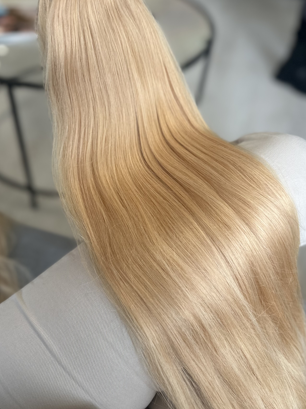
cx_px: 147
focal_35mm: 31
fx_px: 365
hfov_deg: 45.4
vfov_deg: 58.0
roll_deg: -6.3
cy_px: 170
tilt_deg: -42.0
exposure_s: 1/100
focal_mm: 6.86
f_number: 1.78
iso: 80
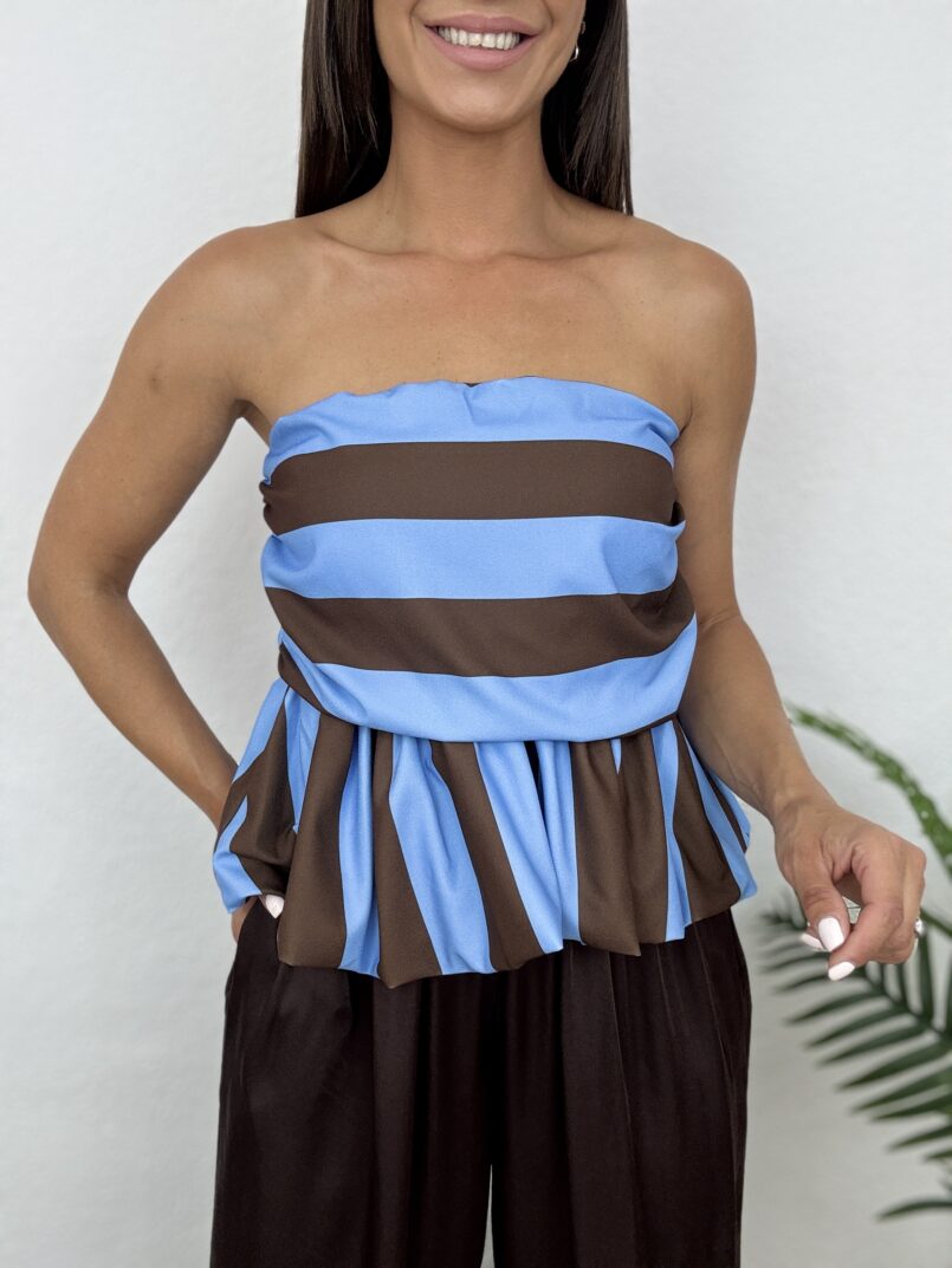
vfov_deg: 60.0
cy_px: 634
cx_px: 476
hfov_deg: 46.8
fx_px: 1100
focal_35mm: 30
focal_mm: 2.69
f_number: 1.9
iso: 50
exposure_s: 1/100
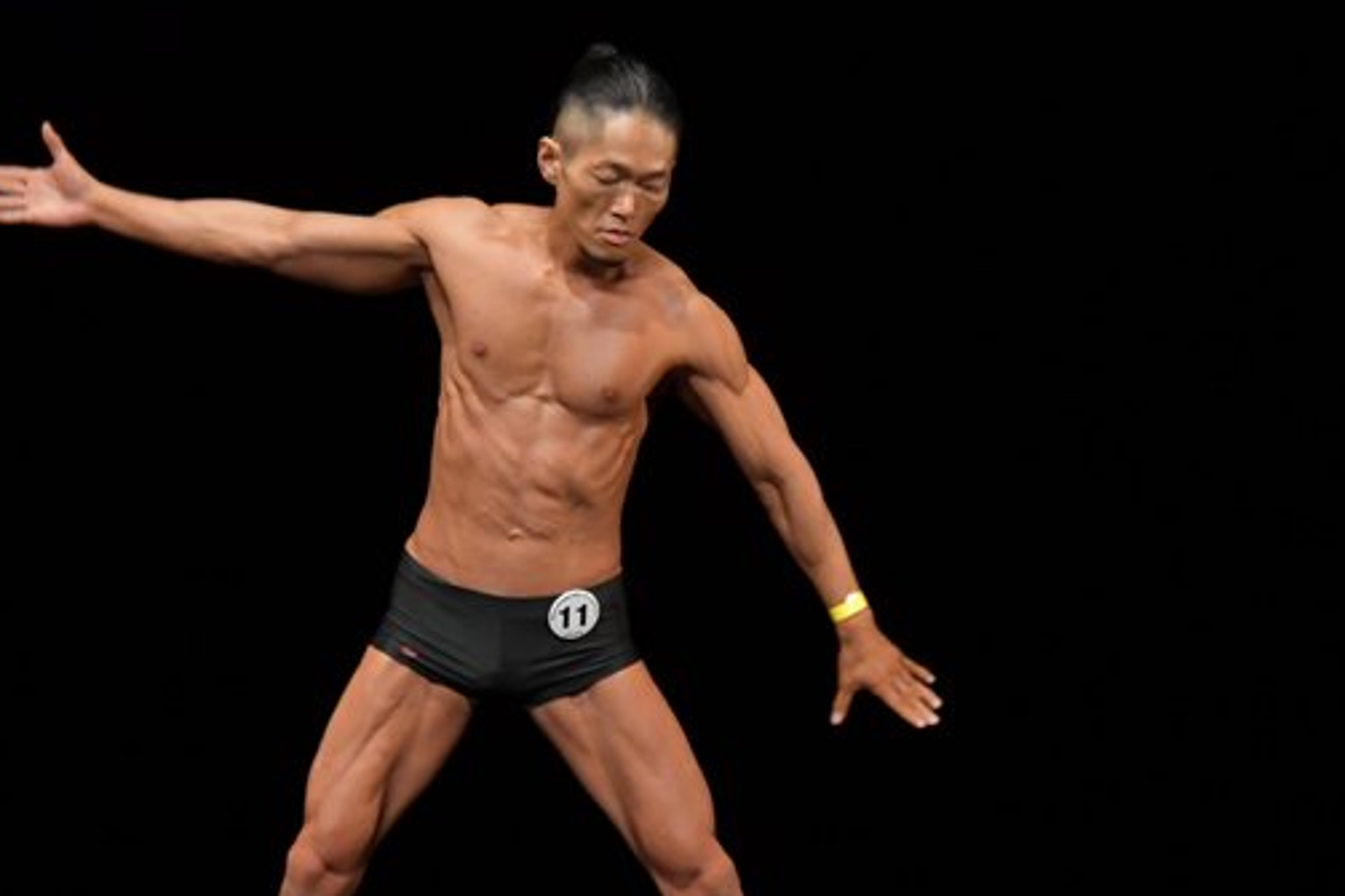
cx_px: 793
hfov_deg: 4.5
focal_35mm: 462
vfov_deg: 3.0
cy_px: 615
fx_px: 17254
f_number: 5.6
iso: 3200
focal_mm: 200
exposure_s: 1/400
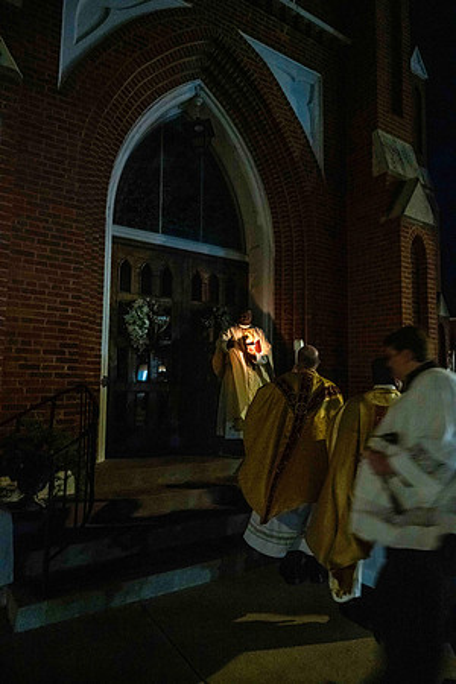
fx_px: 456
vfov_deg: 73.7
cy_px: 342
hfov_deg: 53.1
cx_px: 228
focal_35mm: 24
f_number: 6.3
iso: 8000
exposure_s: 1/40
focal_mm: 24
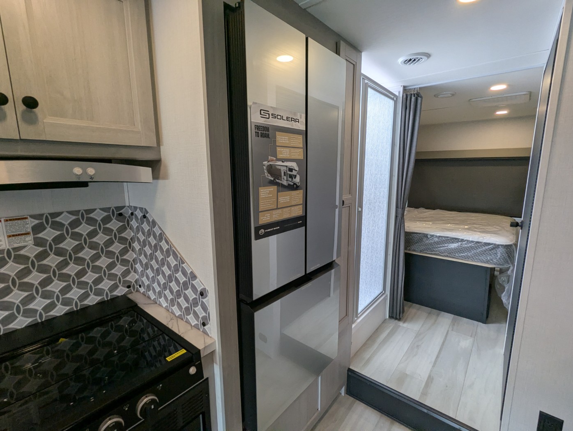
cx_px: 286
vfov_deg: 78.2
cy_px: 216
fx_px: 265
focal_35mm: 16
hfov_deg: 94.4
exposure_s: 1/76.5
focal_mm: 2.35
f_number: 2.2
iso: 114
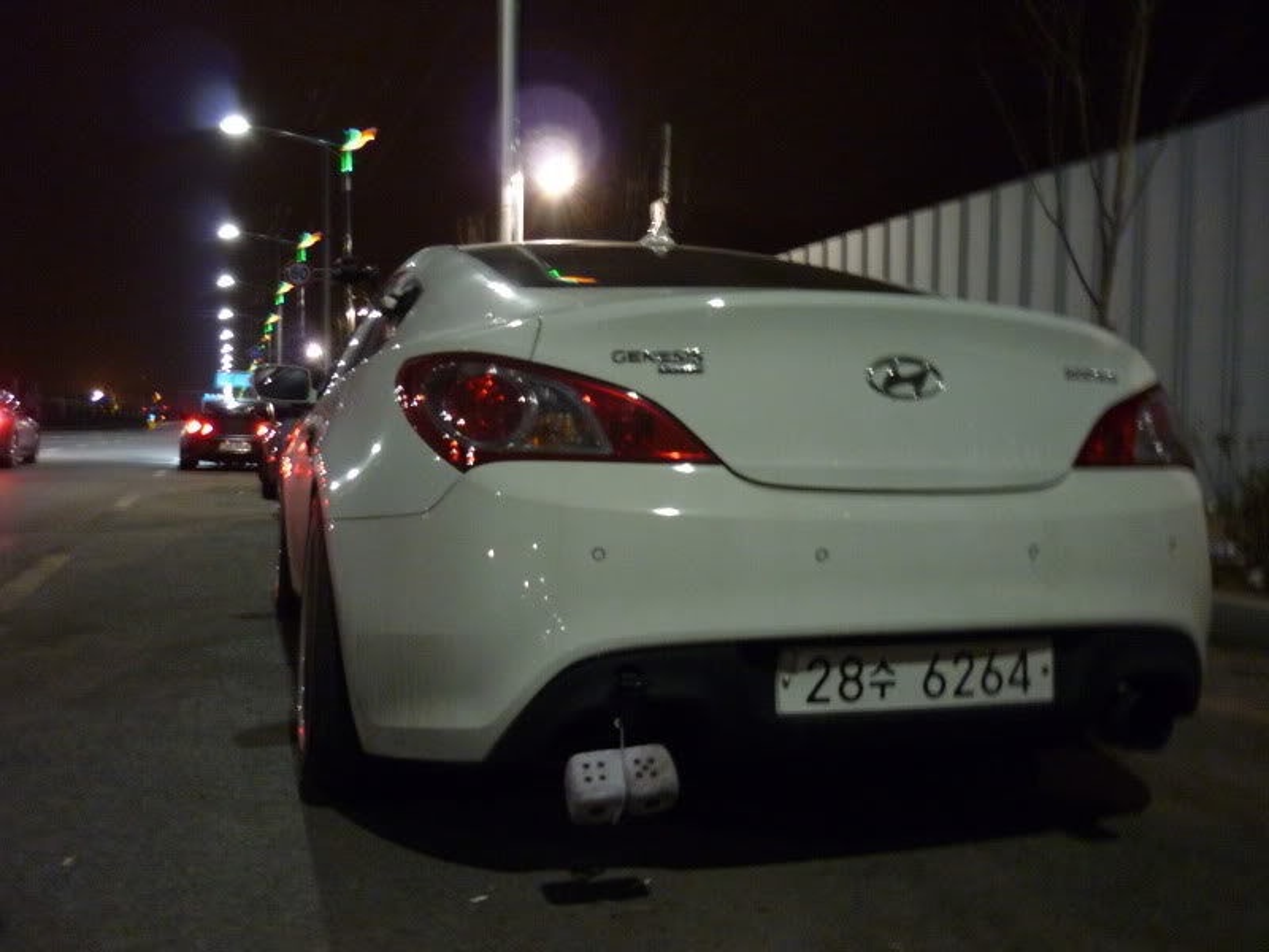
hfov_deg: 55.4
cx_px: 634
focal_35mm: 33
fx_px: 1210
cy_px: 476
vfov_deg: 42.9
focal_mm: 5.5
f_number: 2.8
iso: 400
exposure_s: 1/8
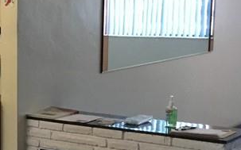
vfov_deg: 11.7
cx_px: -38
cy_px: 130
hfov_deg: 18.0
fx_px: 729
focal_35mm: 111
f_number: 2.4
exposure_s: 1/30
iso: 160
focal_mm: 3.3
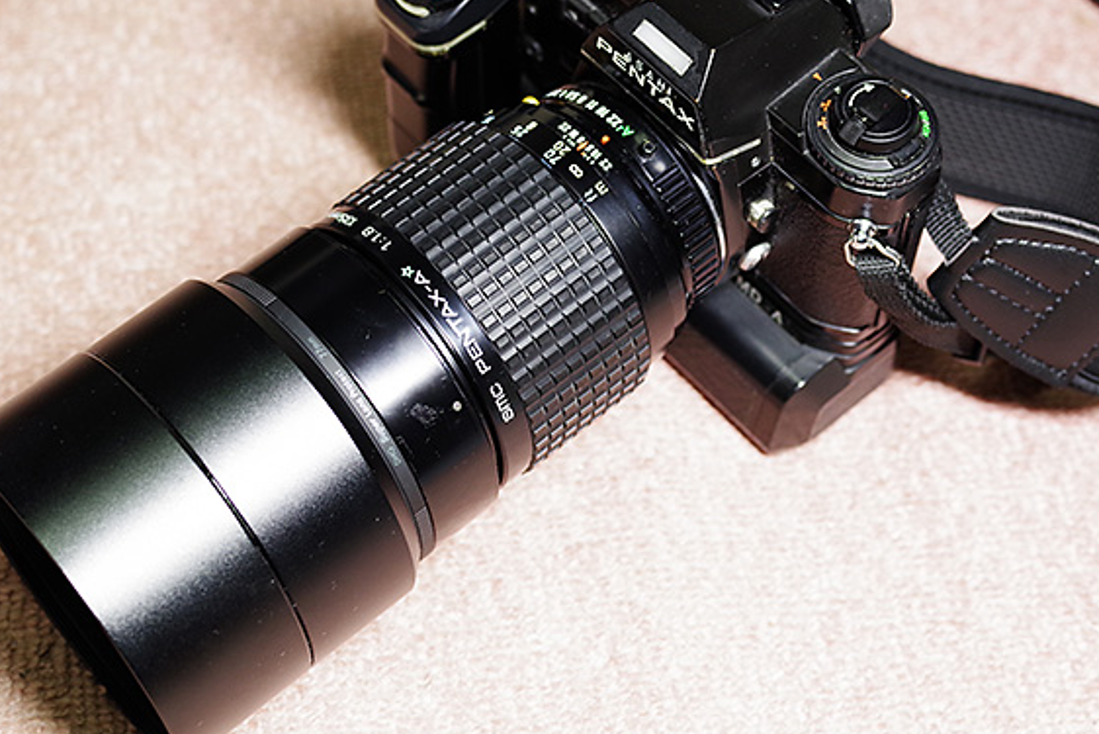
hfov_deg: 31.3
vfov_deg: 21.2
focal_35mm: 64
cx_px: 455
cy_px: 309
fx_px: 1954
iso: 1600
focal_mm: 50
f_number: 7.1
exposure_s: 1/30
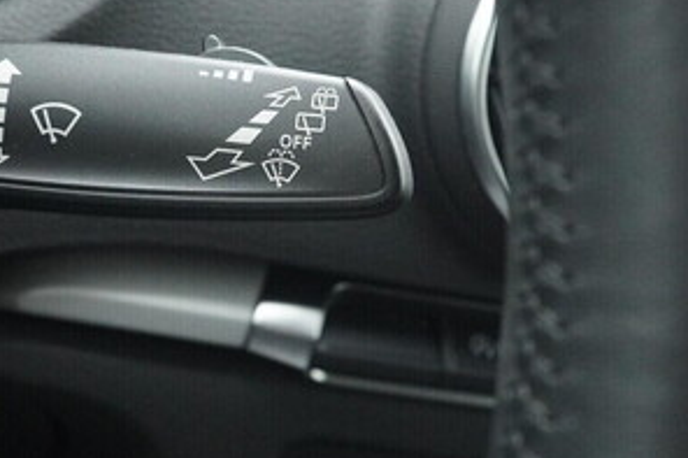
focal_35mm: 67
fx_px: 1280
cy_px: 114
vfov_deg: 20.1
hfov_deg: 29.7
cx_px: 179
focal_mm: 24
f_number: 5
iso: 6400
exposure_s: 1/250
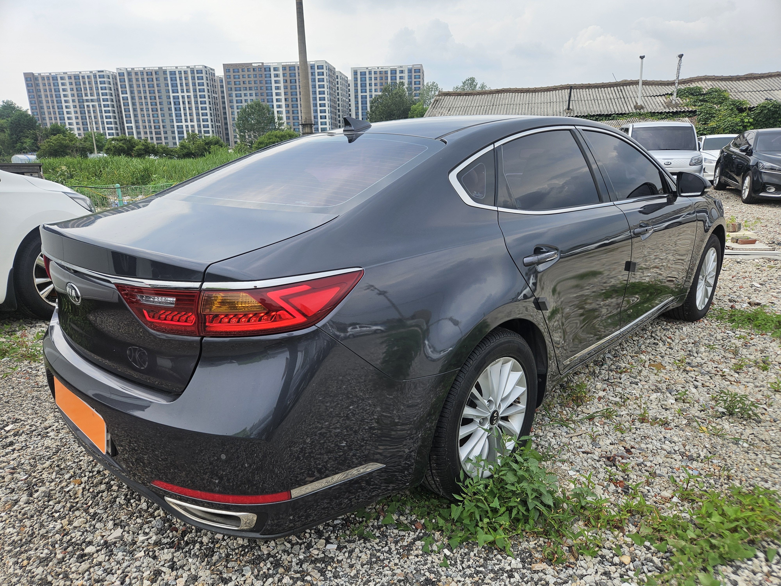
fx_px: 519
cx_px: 390
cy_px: 293
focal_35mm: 23
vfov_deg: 58.9
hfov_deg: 73.9
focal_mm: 5.4
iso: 25
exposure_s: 1/1142
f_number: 1.8
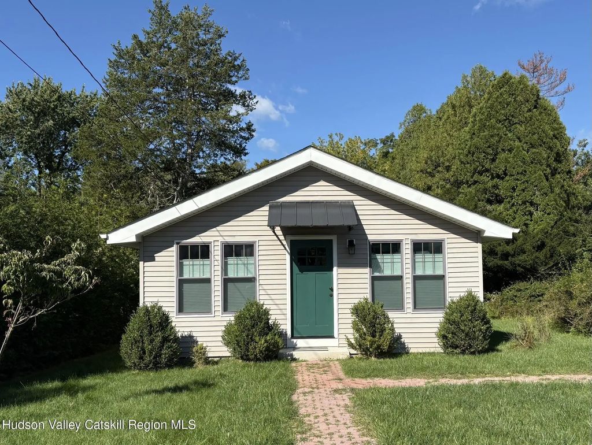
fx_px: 445
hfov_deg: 67.3
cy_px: 222
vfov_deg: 53.1
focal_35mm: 26
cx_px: 296
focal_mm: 5.96
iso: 50
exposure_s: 1/3831
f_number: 1.6
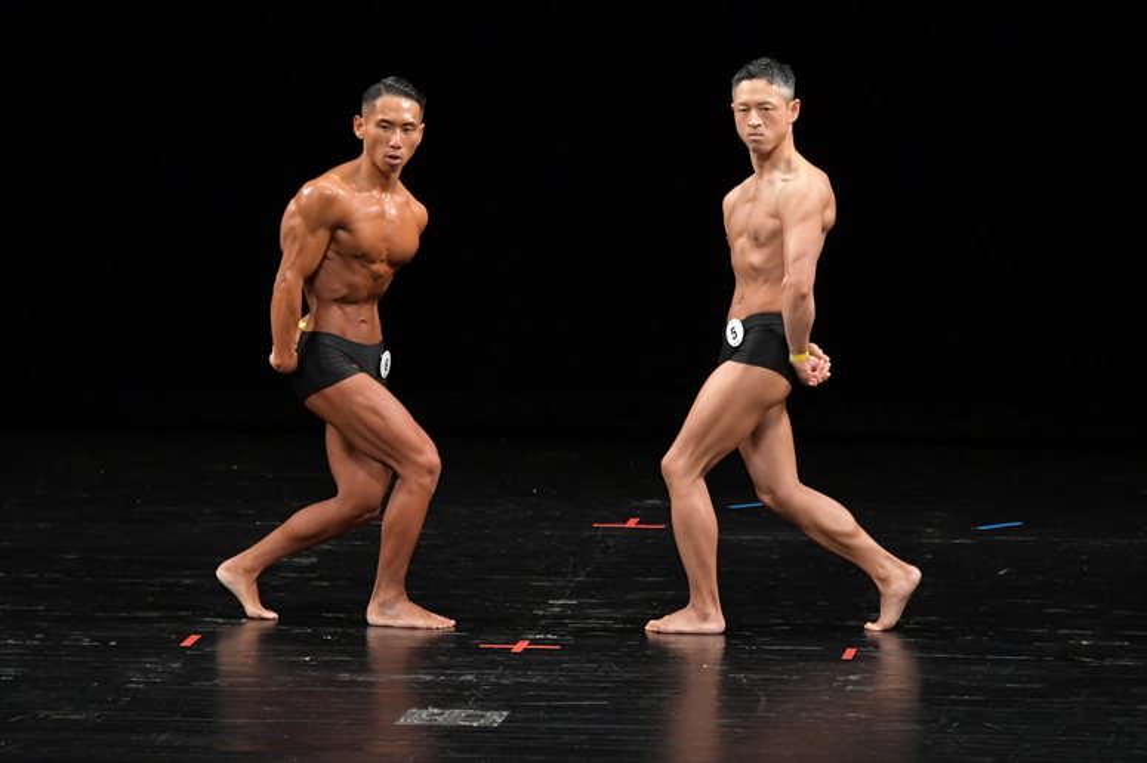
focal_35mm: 270
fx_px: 8598
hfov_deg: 7.6
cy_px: 382
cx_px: 574
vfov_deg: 5.1
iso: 2500
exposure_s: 1/400
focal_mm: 180
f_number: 5.6
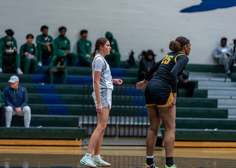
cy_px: 84
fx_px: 948
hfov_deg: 14.2
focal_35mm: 141
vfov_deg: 10.2
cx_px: 118
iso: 2000
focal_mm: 135
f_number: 1.8
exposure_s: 1/1250
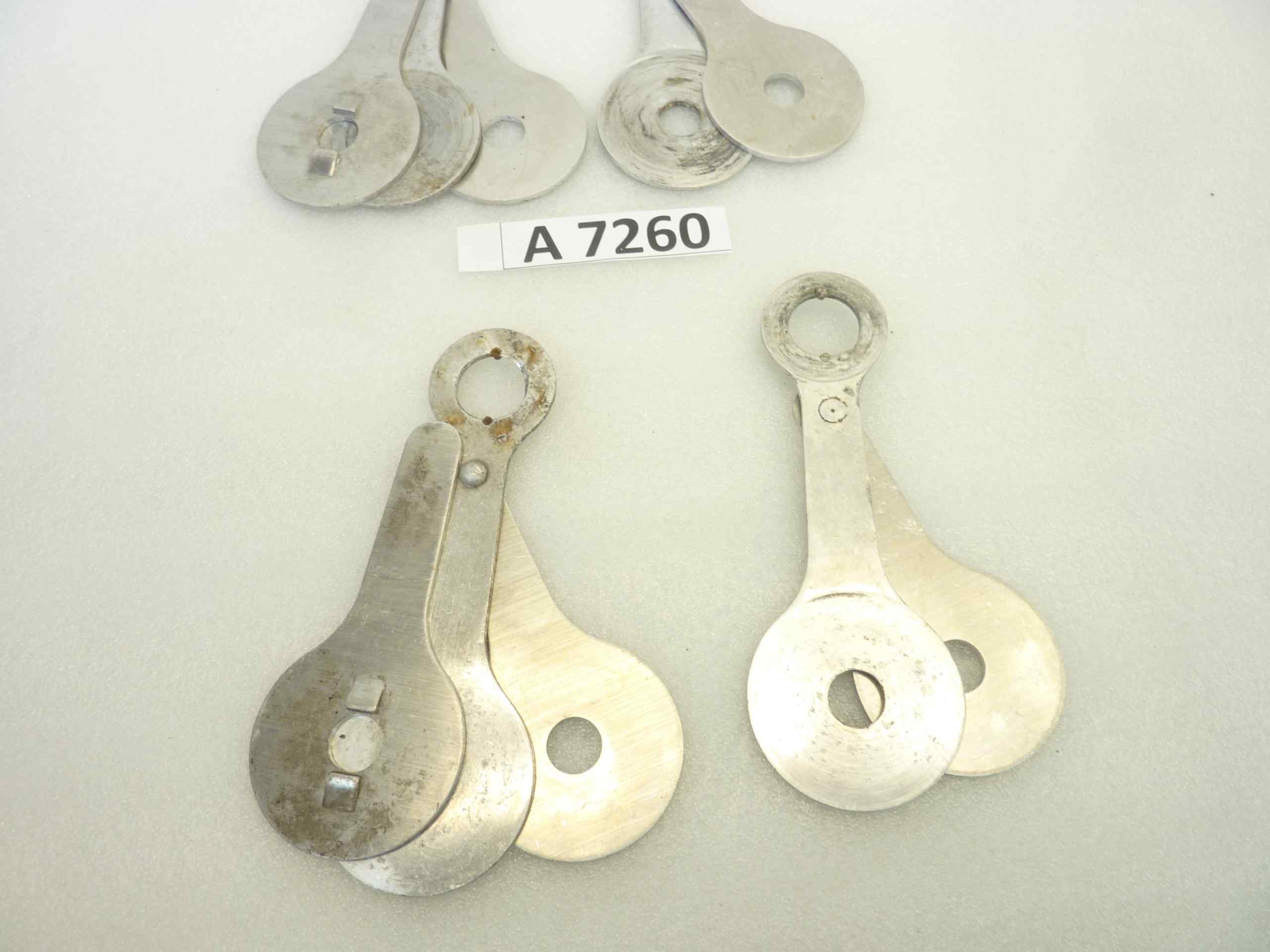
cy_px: 476
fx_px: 917
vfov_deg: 54.9
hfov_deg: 69.4
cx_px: 635
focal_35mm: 25
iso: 80
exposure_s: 1/25
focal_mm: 4.1
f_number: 3.3
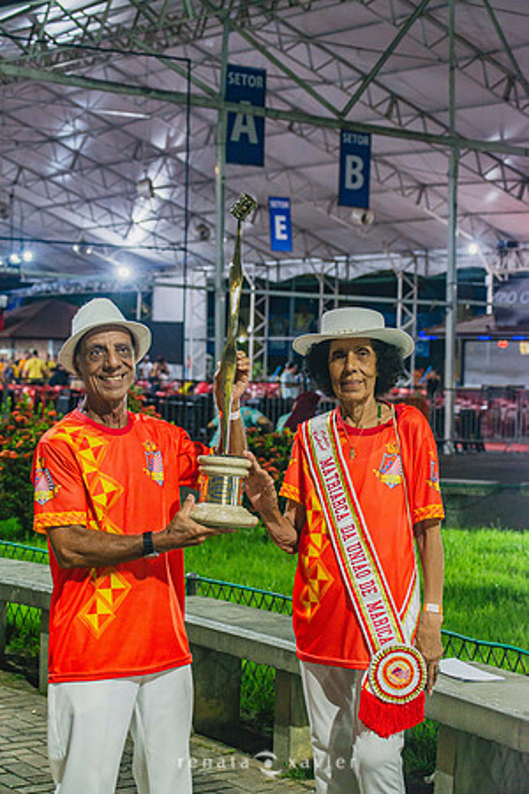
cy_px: 397
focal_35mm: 70
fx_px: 1543
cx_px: 264
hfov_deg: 19.5
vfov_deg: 28.8
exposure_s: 1/125
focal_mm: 70
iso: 1000
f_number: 5.6
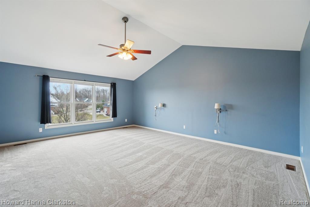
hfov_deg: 100.4
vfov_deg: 77.3
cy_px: 104
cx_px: 155
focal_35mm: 15
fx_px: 129
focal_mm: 10
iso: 400
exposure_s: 1/15
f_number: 8
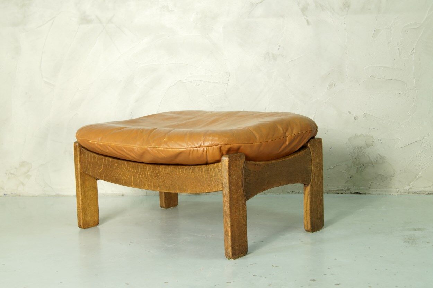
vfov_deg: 20.1
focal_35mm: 68
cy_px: 144
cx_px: 216
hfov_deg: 29.9
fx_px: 811
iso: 400
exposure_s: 1/13
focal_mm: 45
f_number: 7.1
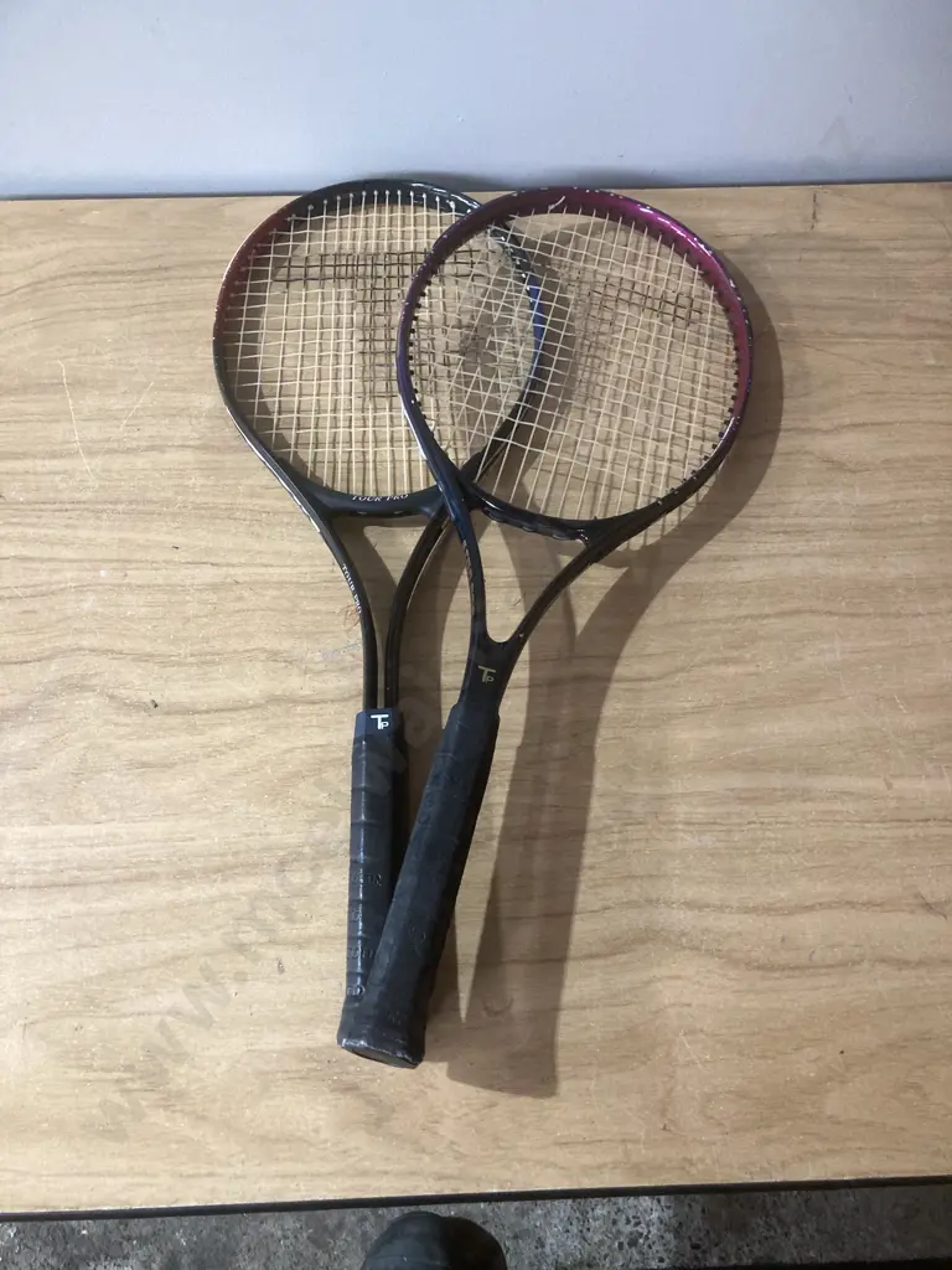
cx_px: 476
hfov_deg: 49.7
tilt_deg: -61.7
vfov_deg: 63.4
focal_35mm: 28
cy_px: 635
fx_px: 1027
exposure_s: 1/50
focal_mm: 3.99
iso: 320
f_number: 1.8
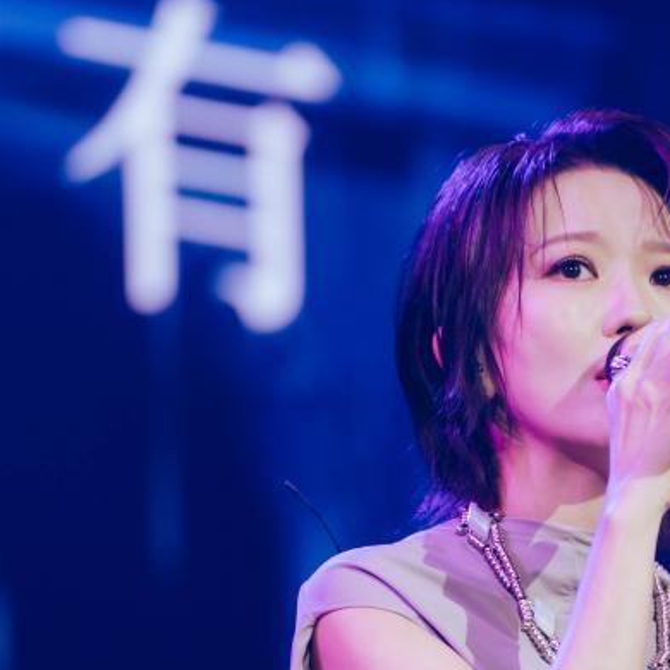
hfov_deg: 3.7
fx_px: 10314
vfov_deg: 3.7
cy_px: 629
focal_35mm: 471
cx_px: 562
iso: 1000
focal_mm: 180
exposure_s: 1/200
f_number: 2.8
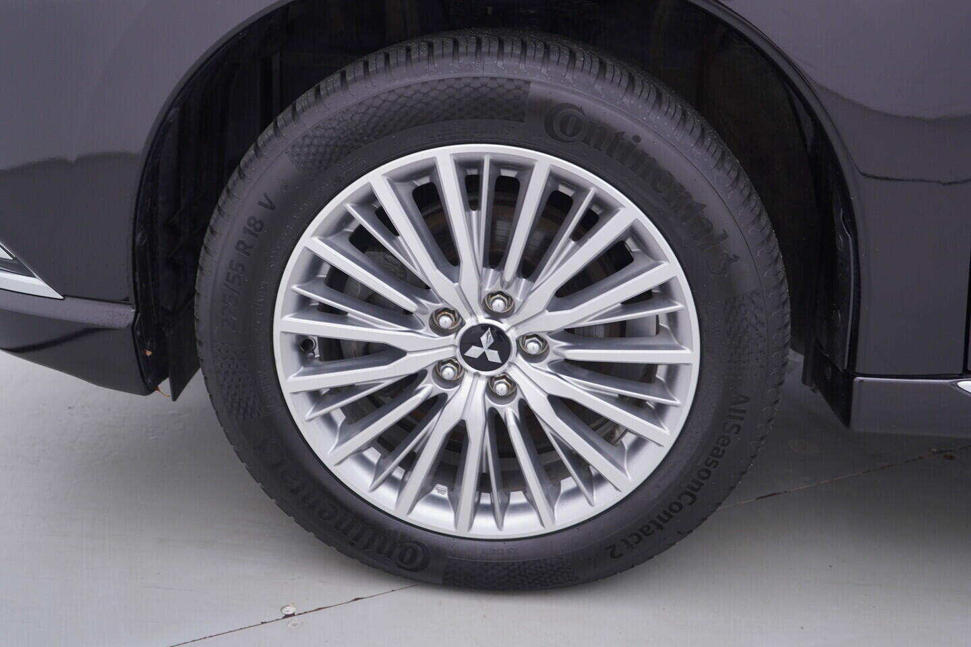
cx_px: 486
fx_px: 971
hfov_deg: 53.1
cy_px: 324
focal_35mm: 36
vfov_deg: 36.9
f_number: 3.2
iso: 125
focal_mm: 24
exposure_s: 1/50
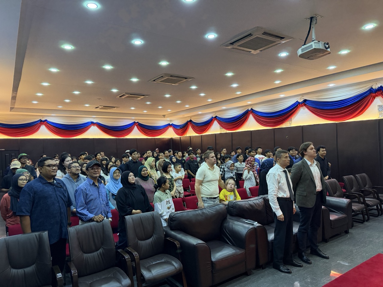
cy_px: 144
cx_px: 192
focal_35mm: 24
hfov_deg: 71.6
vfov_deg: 56.8
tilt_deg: +1.1
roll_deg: +1.2
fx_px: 266
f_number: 1.78
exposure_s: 1/50
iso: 400
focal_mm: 6.76
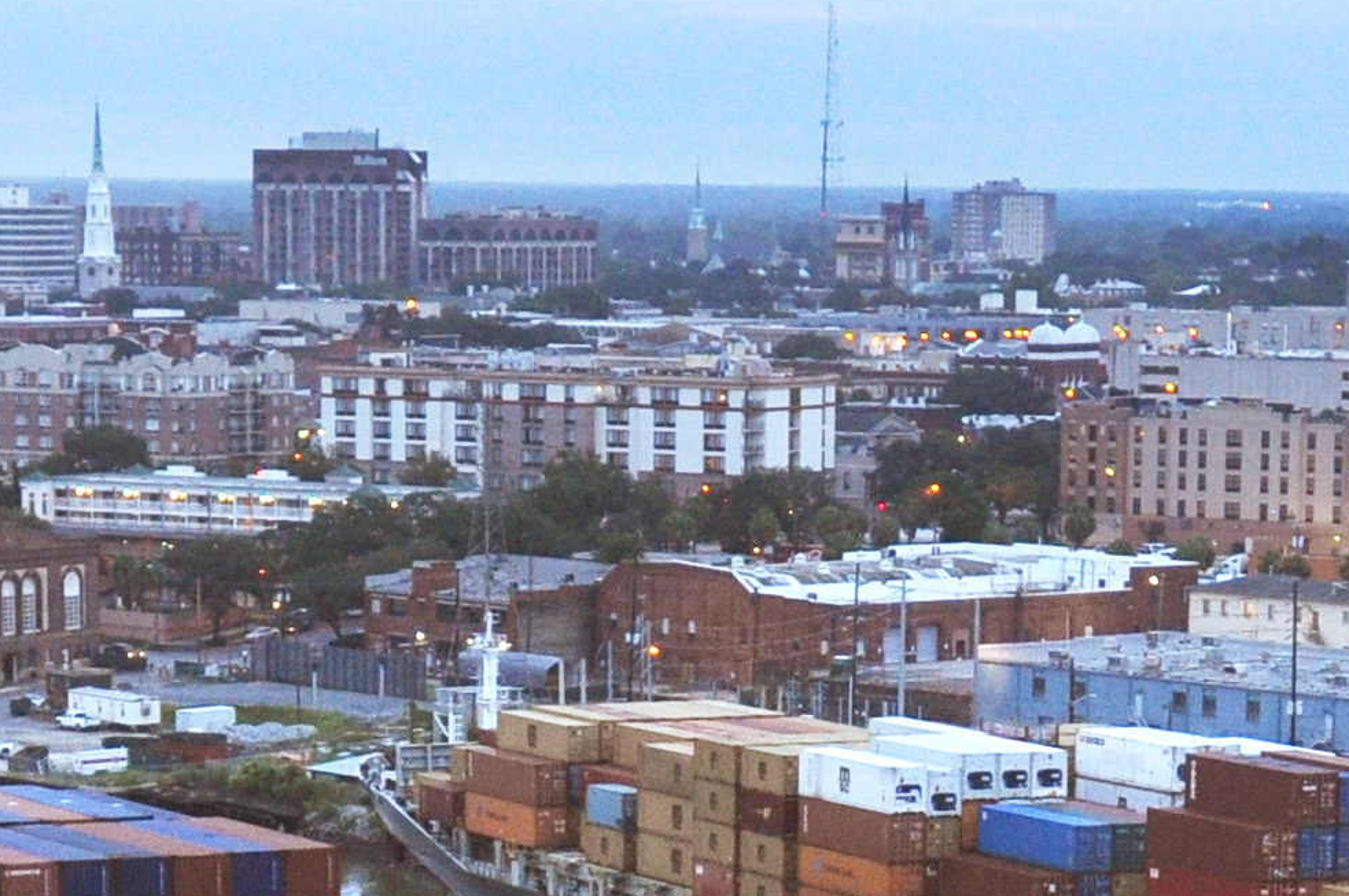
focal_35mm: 157
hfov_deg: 13.1
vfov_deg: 8.5
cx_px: 786
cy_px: 1494
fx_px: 5876
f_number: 5
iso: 400
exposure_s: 1/60
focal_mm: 24
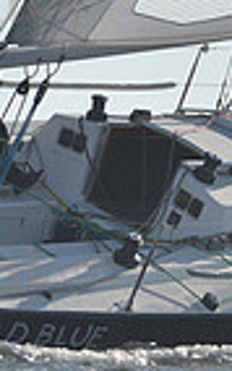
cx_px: 253
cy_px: 124
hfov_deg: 3.2
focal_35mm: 407
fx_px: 4109
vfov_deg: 5.2
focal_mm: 98
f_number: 7.1
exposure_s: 1/800
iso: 250
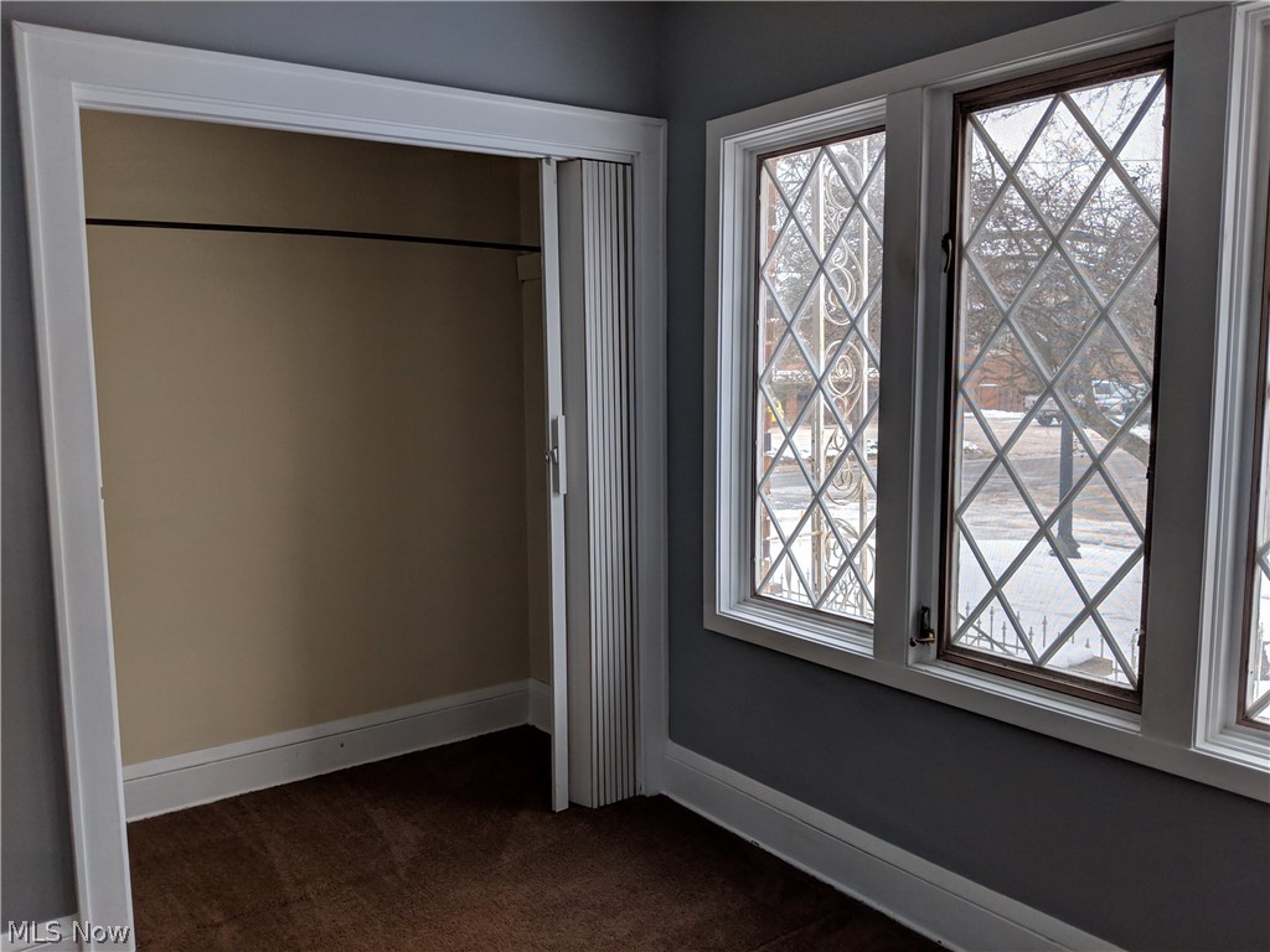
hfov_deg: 65.3
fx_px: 991
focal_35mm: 27
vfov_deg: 51.4
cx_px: 635
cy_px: 476
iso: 50
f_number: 1.8
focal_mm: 4.44
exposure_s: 1/198
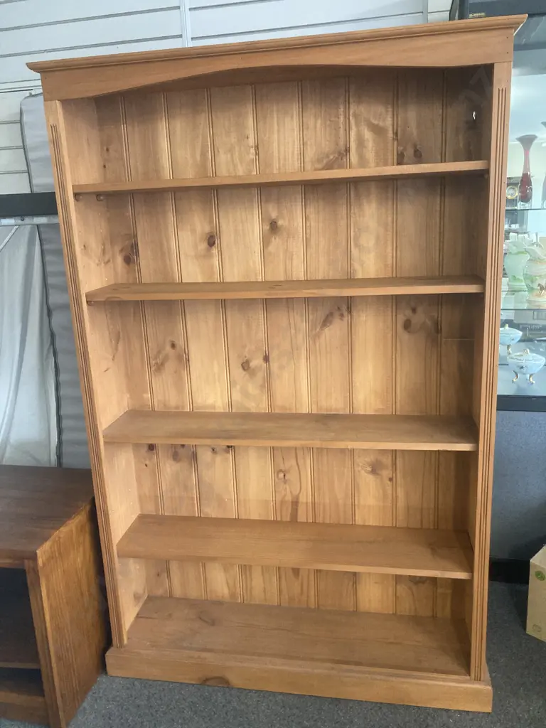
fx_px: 589
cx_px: 273
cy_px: 364
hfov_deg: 49.7
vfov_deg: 63.4
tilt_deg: -12.8
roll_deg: +2.4
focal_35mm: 28
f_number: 1.8
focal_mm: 3.99
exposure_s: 1/50
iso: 320
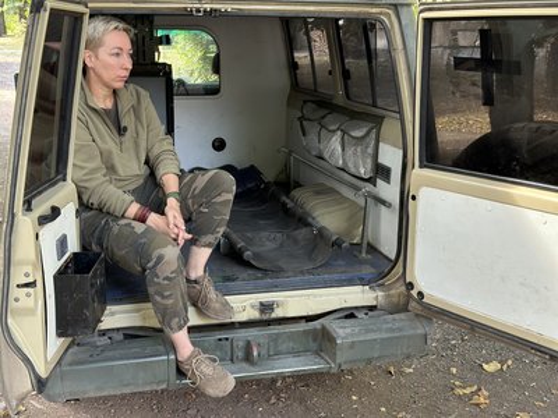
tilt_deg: -12.7
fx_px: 774
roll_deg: +0.6
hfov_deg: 39.7
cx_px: 279
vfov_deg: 30.3
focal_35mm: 48
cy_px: 209
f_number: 1.78
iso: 125
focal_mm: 6.86
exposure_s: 1/78
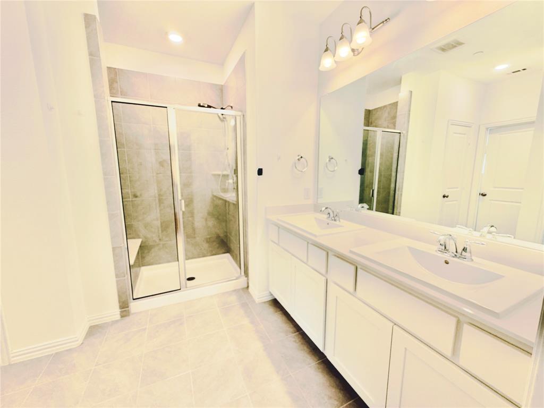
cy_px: 204
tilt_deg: -8.9
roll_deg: +0.3
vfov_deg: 85.7
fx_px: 220
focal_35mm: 14
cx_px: 272
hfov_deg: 102.1
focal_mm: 2.22
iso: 160
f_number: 2.2
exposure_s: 1/120
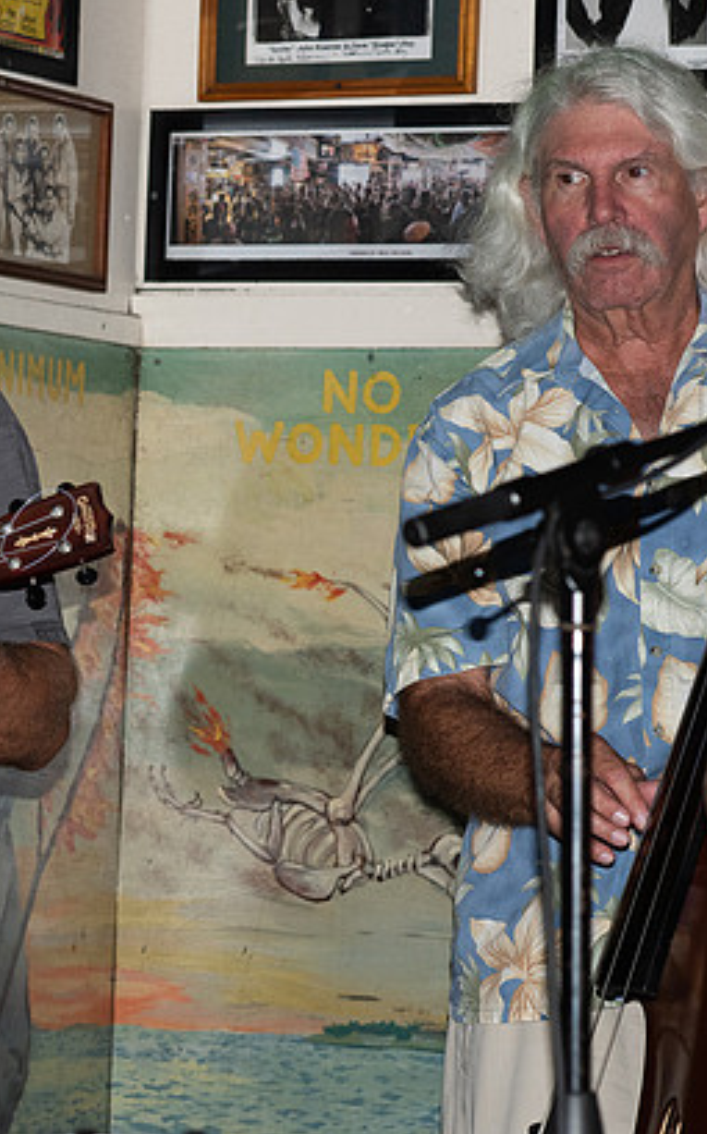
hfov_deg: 8.1
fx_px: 4972
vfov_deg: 13.0
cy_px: 552
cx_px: -146
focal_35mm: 161
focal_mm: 85
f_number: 5.6
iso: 800
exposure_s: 1/160
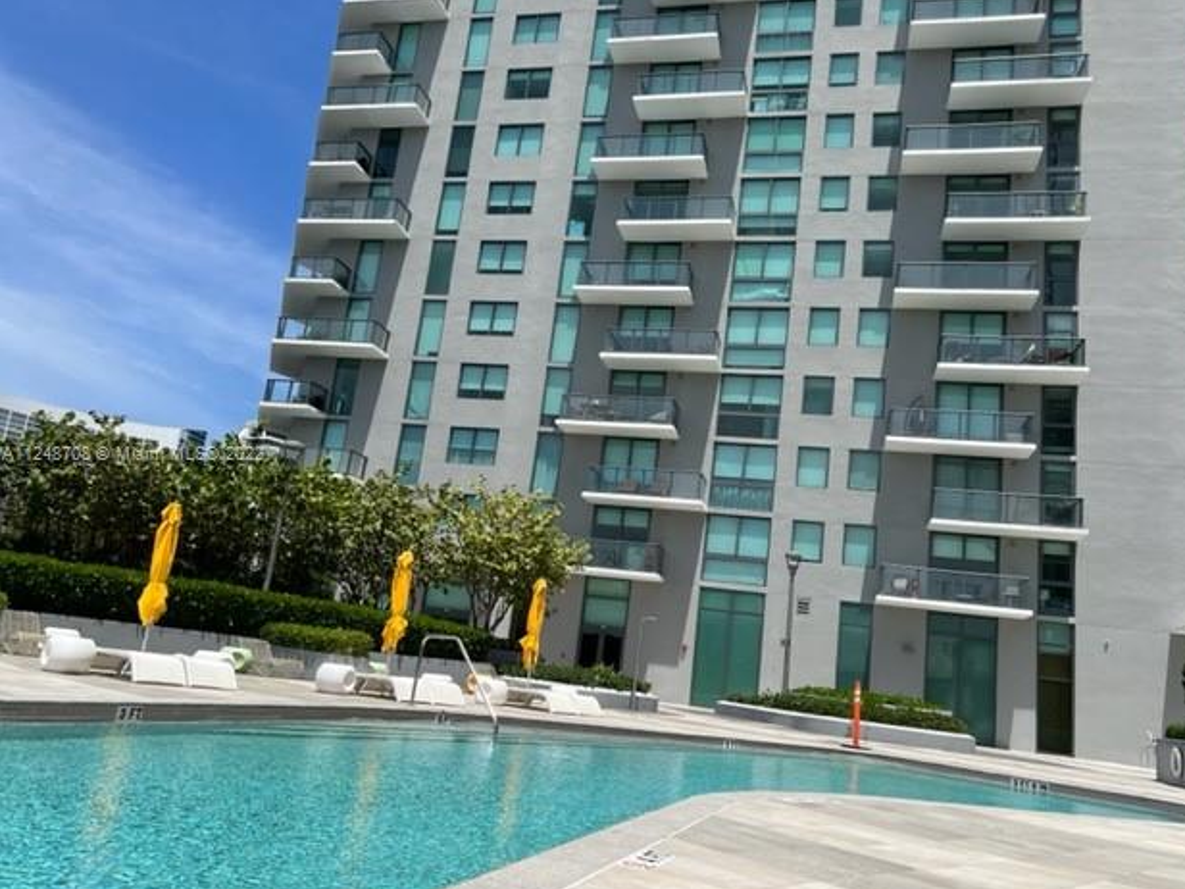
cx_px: 614
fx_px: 924
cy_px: 456
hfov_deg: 65.3
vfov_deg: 51.3
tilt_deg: +13.3
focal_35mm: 27
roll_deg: -6.8
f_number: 1.5
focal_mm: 5.7
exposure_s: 1/5587
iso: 50
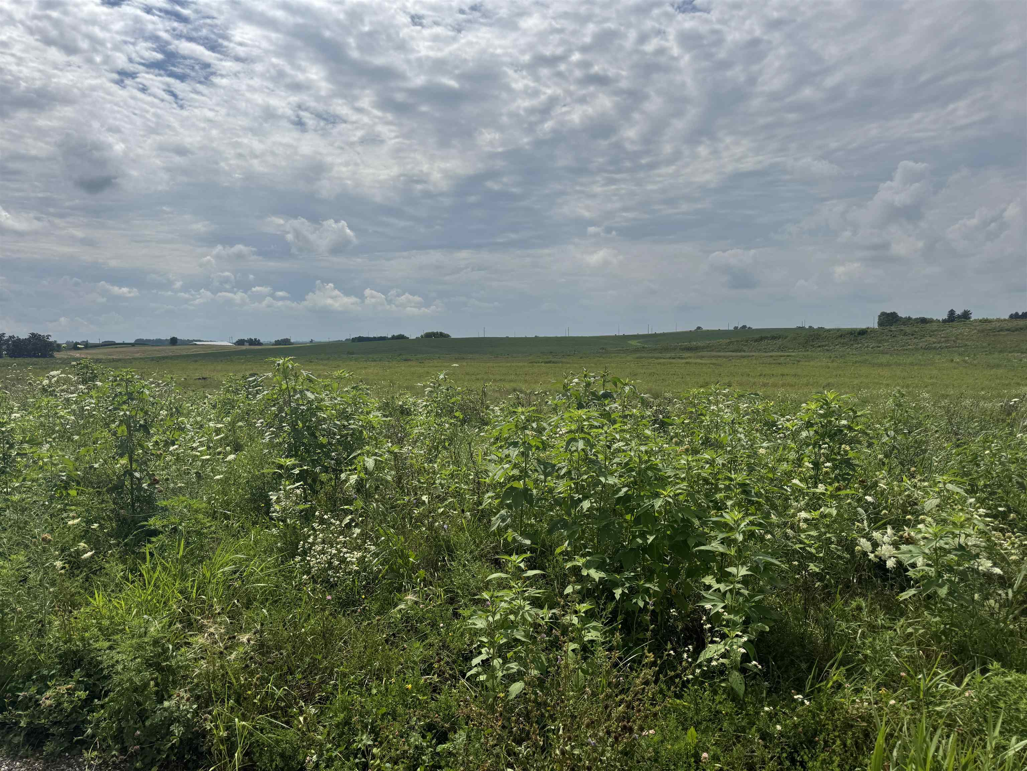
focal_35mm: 24
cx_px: 514
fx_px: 712
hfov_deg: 71.6
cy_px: 386
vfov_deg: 56.8
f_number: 1.78
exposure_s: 1/12346
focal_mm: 6.76
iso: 64
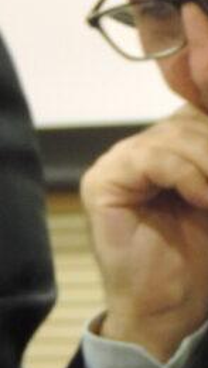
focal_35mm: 790
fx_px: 7738
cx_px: 532
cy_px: 206
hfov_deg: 1.5
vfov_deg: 2.7
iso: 800
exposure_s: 1/13
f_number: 4.6
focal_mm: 33
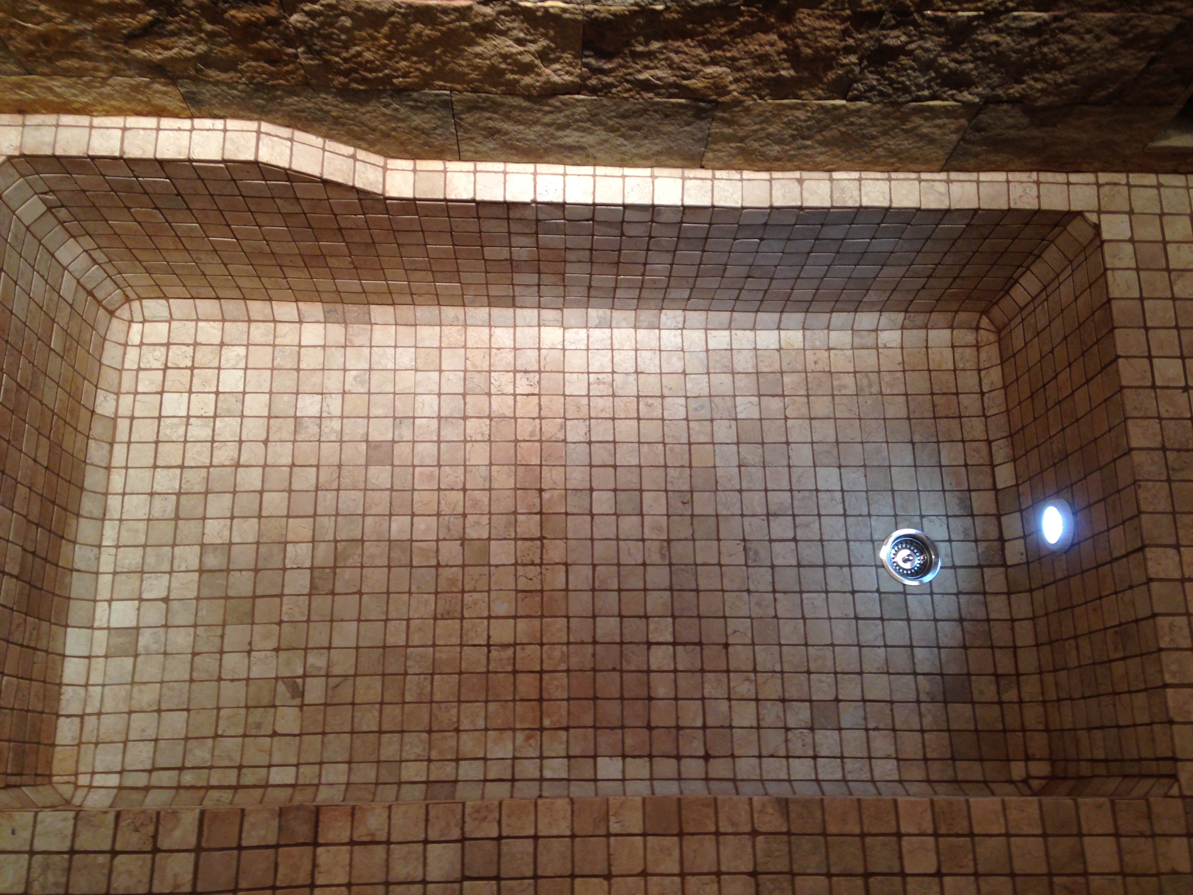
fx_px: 1137
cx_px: 596
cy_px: 448
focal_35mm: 33
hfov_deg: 55.4
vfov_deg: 42.9
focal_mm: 4.12
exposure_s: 1/20
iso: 64
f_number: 2.4
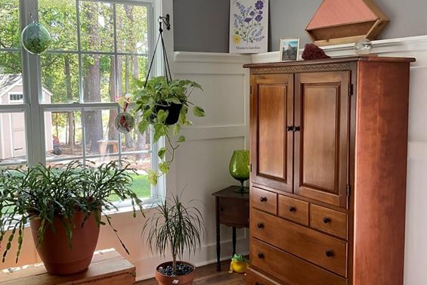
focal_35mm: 41
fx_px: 486
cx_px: 212
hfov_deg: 47.4
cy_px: 132
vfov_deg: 32.6
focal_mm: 3
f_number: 1.8
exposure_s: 1/60
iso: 40
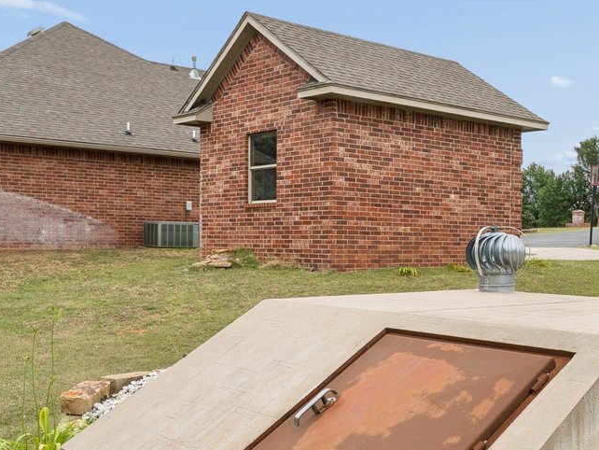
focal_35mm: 46
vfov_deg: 31.5
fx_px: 796
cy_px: 220
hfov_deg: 41.1
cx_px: 338
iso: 250
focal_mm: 10
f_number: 8
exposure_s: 1/160
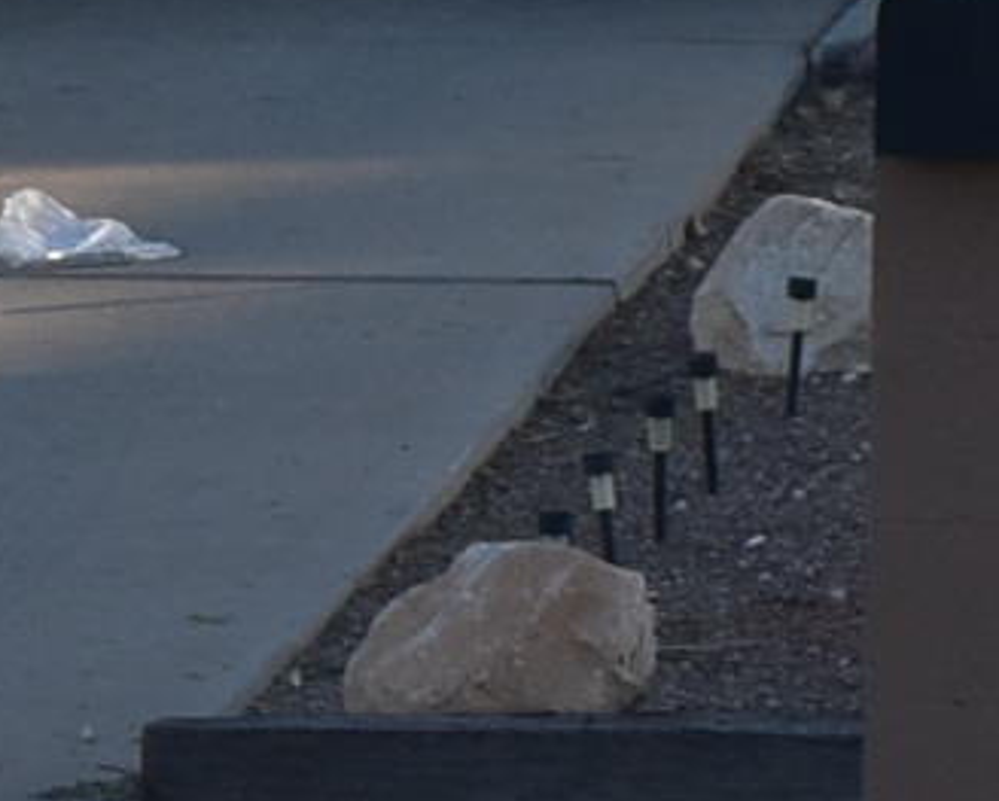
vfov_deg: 5.0
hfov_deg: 6.2
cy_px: -387
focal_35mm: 308
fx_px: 9115
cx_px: 1173
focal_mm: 24
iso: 280
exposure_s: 1/250
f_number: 8
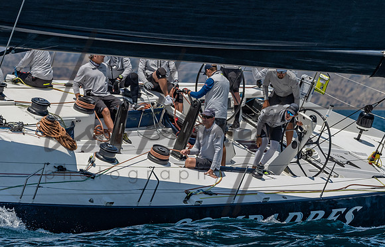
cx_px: 174
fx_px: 5585
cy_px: 11
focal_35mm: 528
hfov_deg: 3.9
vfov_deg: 2.5
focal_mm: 220
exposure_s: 1/2000
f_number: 5.6
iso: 320
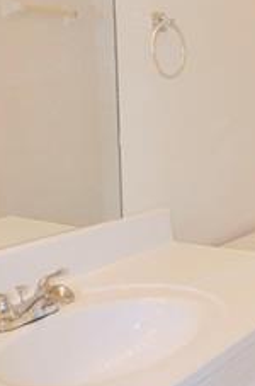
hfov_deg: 19.8
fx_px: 652
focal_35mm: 61
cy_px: 209
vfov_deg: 32.9
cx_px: 359
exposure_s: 1/200
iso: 320
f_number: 3.8
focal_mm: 12
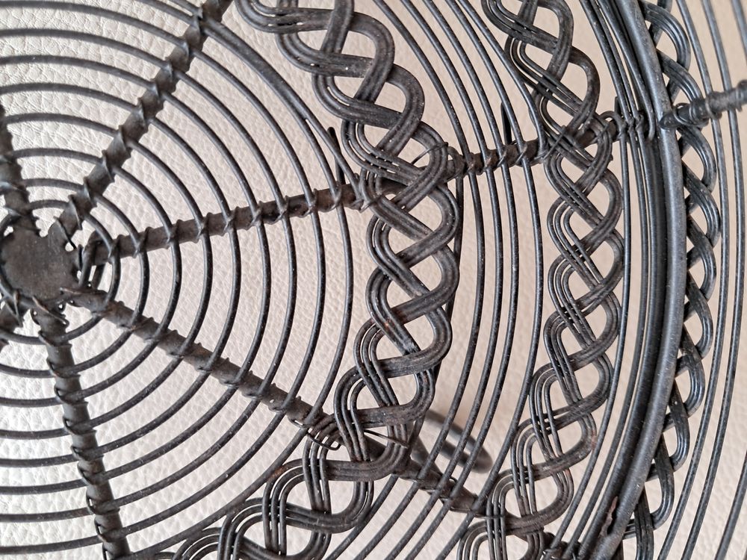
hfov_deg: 65.3
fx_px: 583
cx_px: 374
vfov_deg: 51.4
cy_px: 280
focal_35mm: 27
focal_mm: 4
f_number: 1.8
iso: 160
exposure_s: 1/50
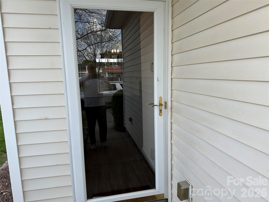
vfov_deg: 56.8
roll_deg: +2.3
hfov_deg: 71.6
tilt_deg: -8.2
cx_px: 134
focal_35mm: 24
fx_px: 187
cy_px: 101
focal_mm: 6.86
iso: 80
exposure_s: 1/879
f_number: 1.78
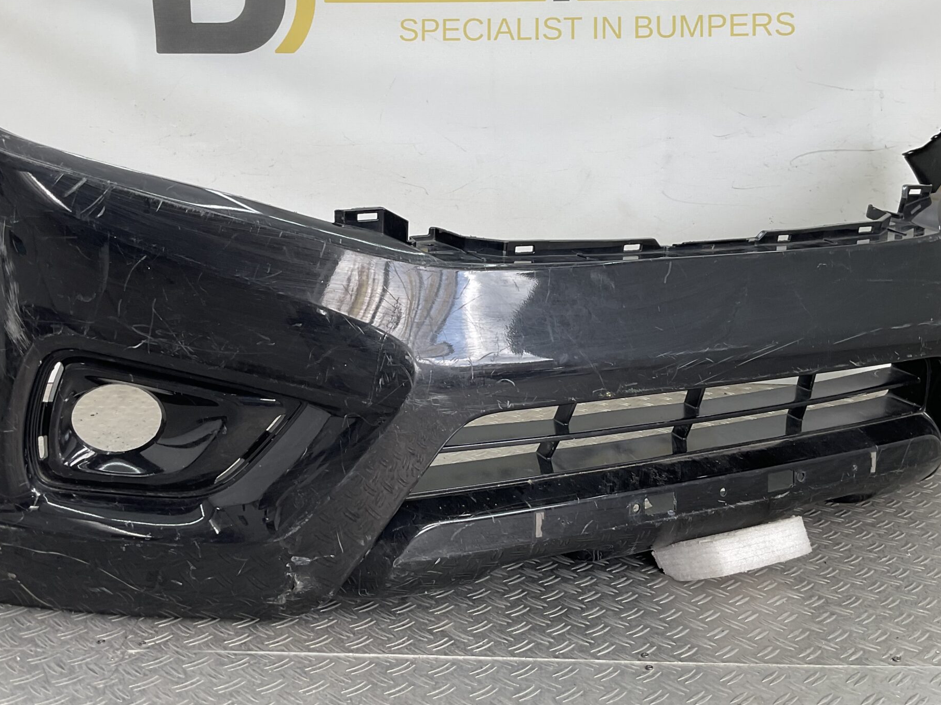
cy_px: 276
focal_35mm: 41
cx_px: 427
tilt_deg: -8.6
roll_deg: -0.7
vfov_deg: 35.0
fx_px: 1114
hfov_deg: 45.7
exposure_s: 1/120
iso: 16
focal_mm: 3
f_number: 1.8
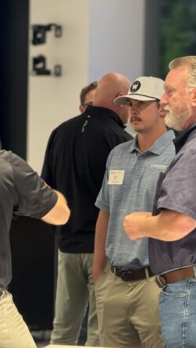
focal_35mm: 176
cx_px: 91
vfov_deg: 12.2
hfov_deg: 6.9
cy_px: 173
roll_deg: -1.0
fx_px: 1626
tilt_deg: -1.6
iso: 250
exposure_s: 1/120
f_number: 2.8
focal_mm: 15.66
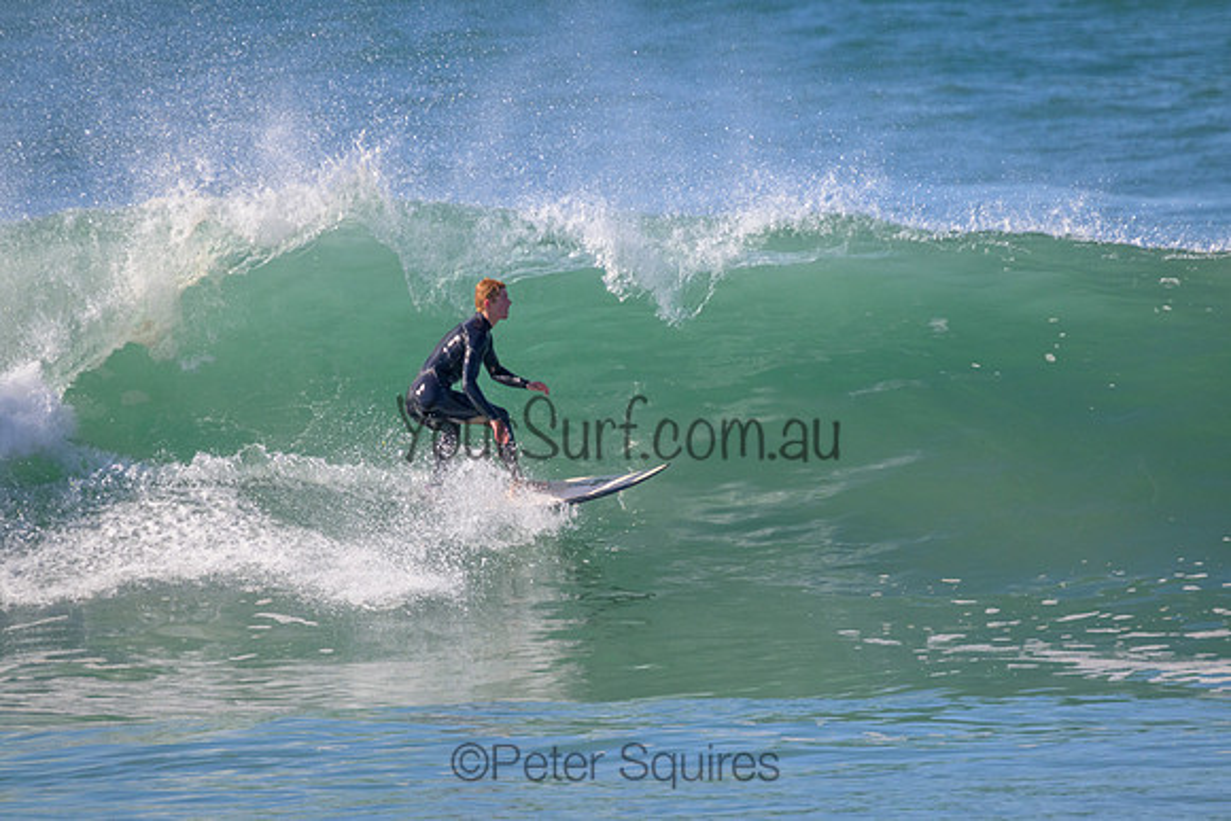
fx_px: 27361
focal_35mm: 800
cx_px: 616
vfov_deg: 1.7
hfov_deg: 2.6
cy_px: 410
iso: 1600
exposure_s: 1/2000
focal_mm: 800
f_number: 11
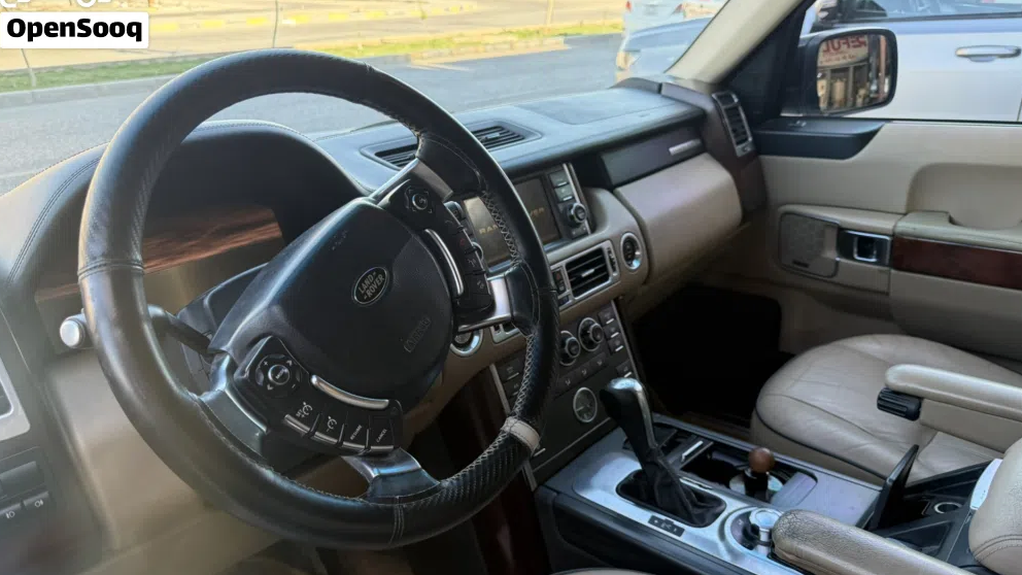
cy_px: 345
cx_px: 502
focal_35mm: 27
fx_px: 732
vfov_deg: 42.7
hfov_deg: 69.9
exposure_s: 1/228
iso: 200
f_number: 1.78
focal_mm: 6.76
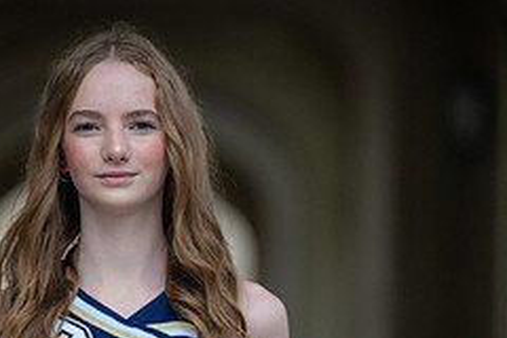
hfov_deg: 5.3
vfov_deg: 3.5
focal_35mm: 387
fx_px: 5450
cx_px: 156
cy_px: 339
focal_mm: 160
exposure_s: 1/250
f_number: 2.8
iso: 1600
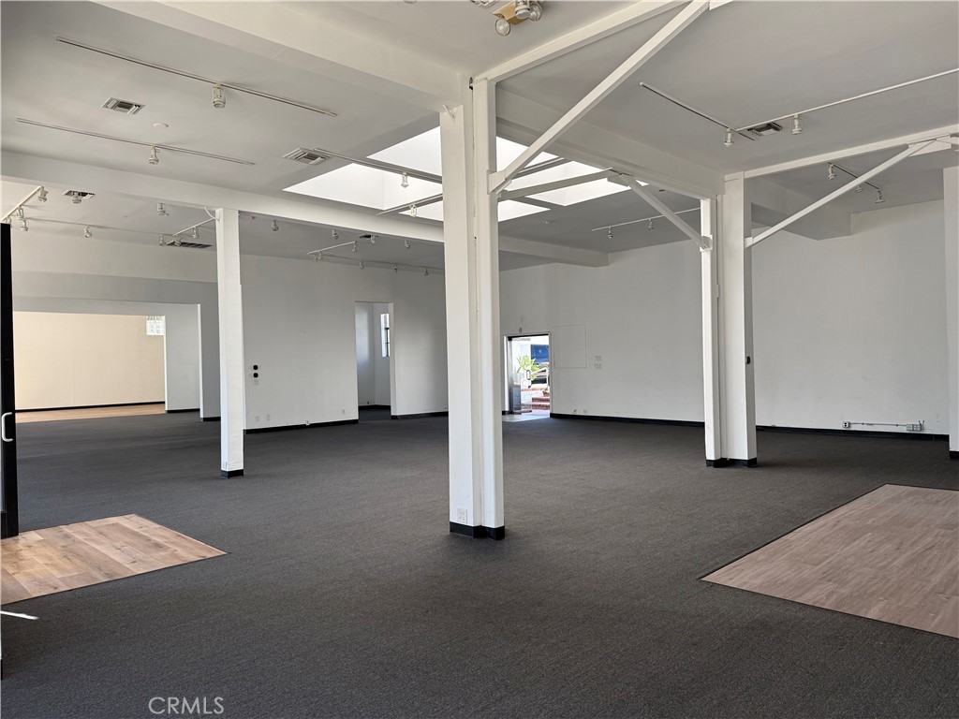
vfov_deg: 56.8
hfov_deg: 71.6
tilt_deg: +0.2
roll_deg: +1.0
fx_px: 665
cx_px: 480
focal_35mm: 24
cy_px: 360
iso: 100
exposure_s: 1/419
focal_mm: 6.76
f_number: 1.78
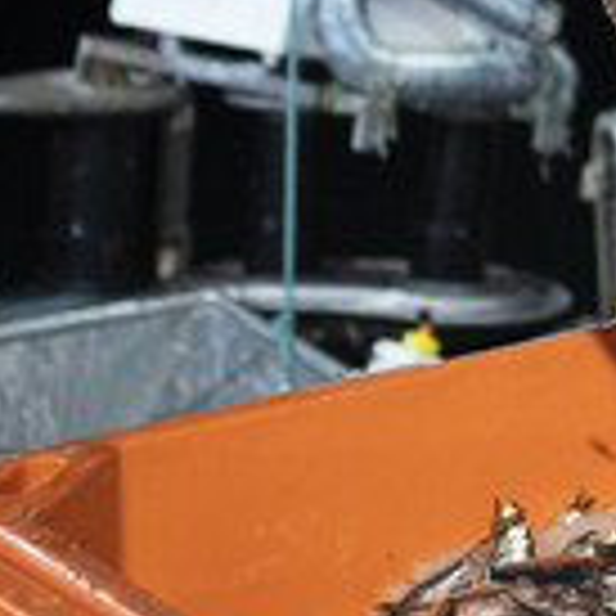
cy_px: -304
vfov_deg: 13.8
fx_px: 2396
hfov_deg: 12.6
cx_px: 1277
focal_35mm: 119
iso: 2000
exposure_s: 1/500
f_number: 1.4
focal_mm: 24
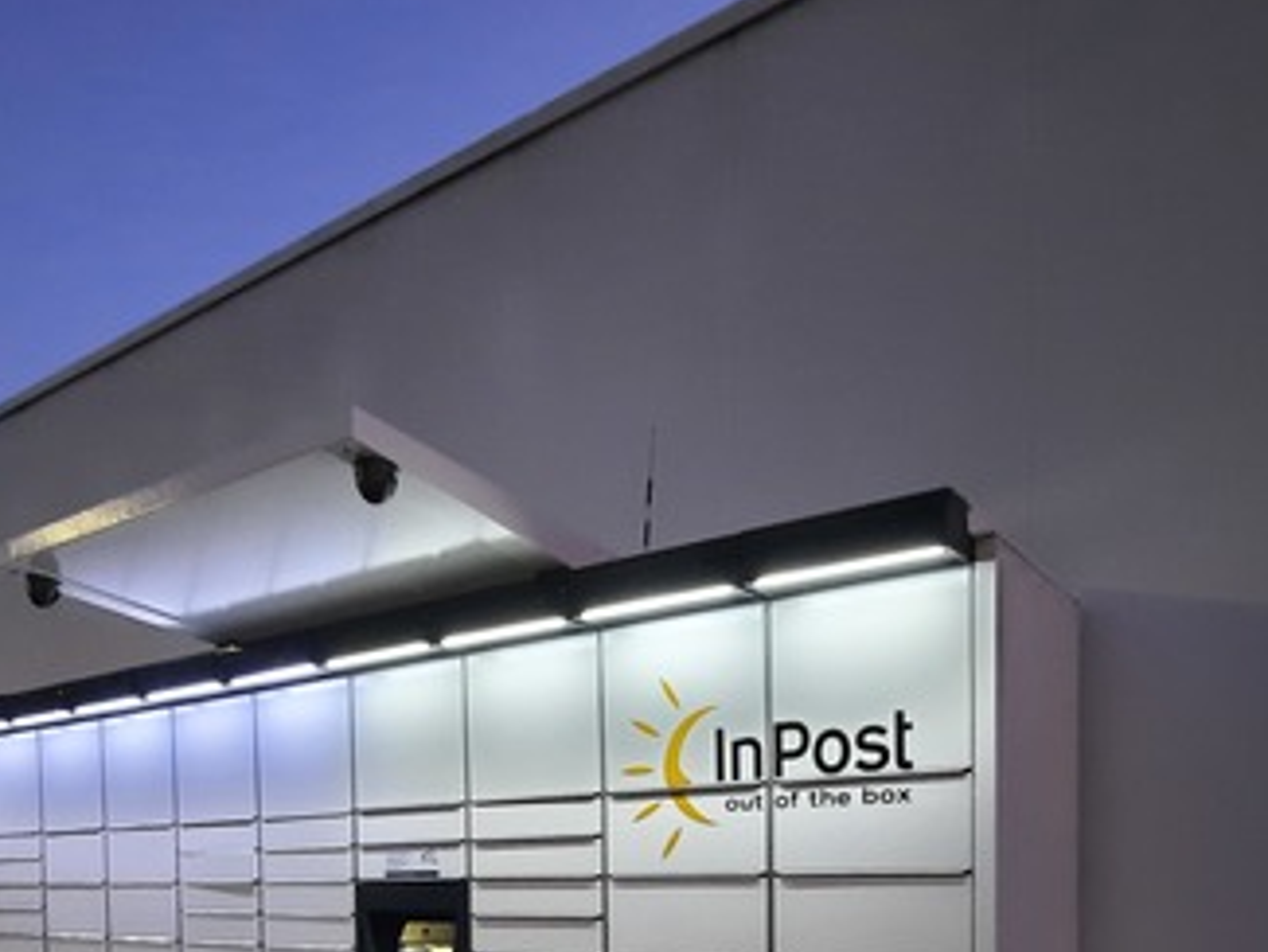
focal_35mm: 28
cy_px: 931
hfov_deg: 63.4
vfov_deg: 43.4
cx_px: 609
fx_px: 1026
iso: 500
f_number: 2.2
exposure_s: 1/25
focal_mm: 1.74
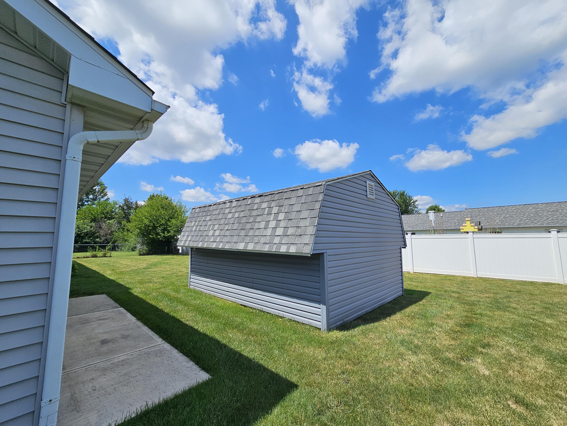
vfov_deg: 89.9
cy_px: 213
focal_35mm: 13
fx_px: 213
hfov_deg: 106.2
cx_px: 284
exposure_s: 1/3327
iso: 50
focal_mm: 2.2
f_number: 2.2
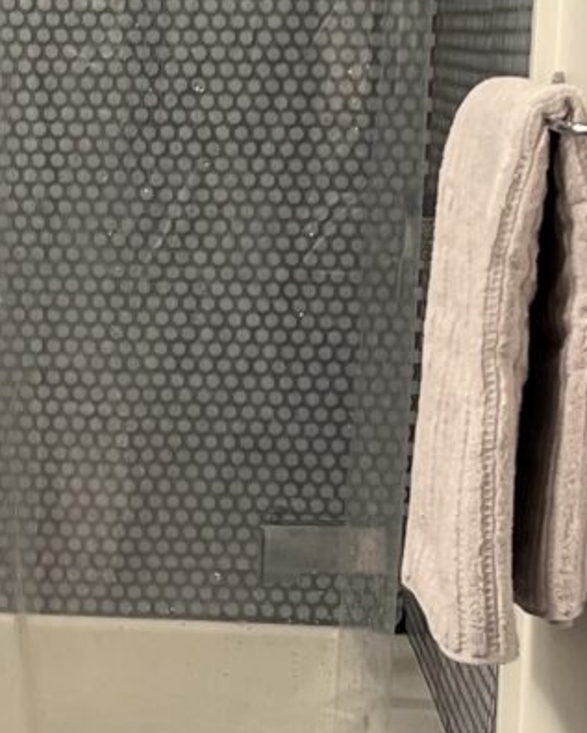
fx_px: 2670
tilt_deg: -8.6
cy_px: 396
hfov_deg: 12.2
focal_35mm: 123
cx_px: -126
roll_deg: -0.3
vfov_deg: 15.6
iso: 100
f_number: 1.6
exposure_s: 1/120
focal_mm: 5.1
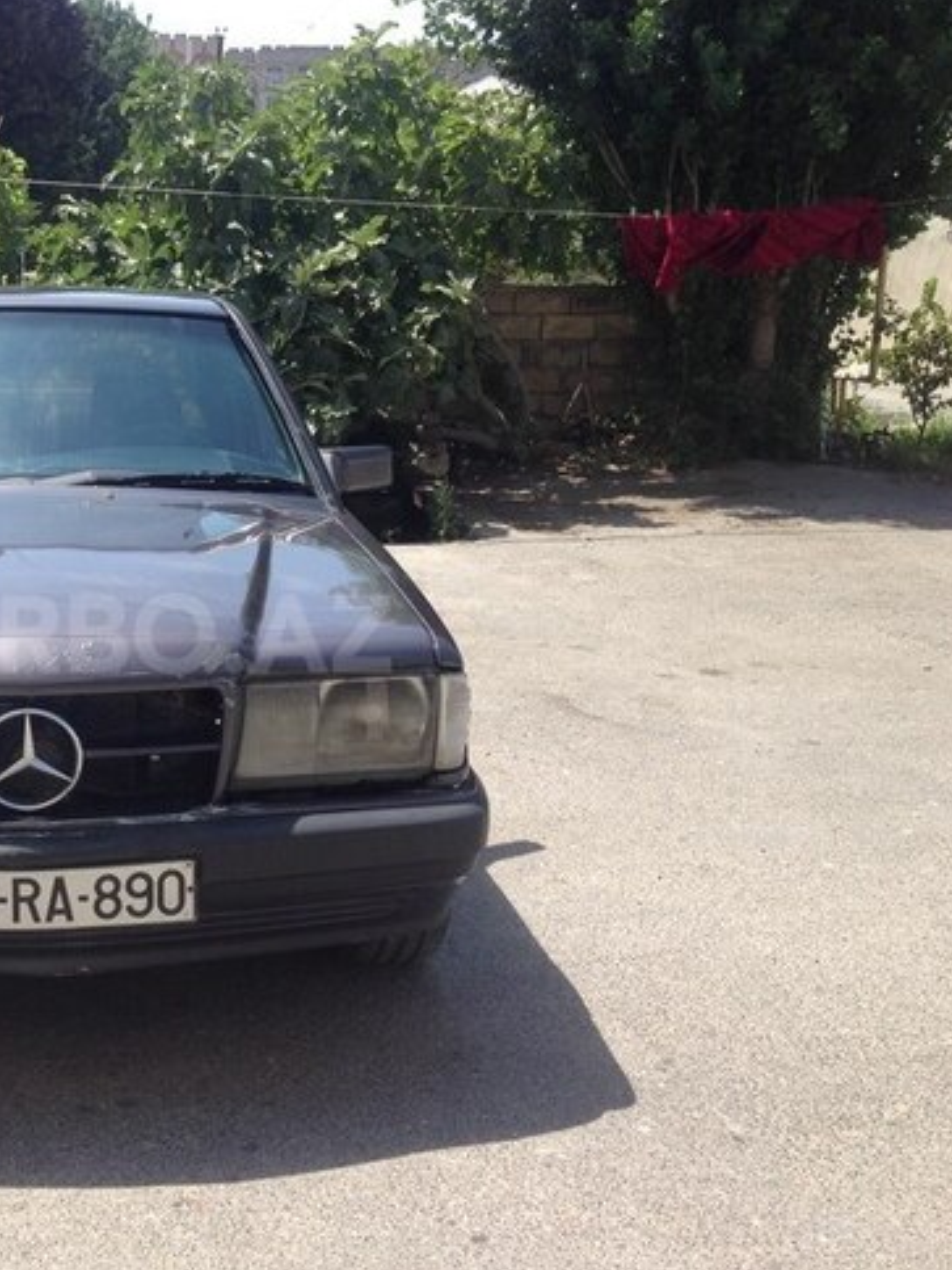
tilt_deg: -16.5
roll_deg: -0.6
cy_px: 634
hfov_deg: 30.9
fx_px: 1650
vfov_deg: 42.1
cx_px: 123
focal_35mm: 45
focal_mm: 4.12
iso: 50
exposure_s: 1/797
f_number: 2.4
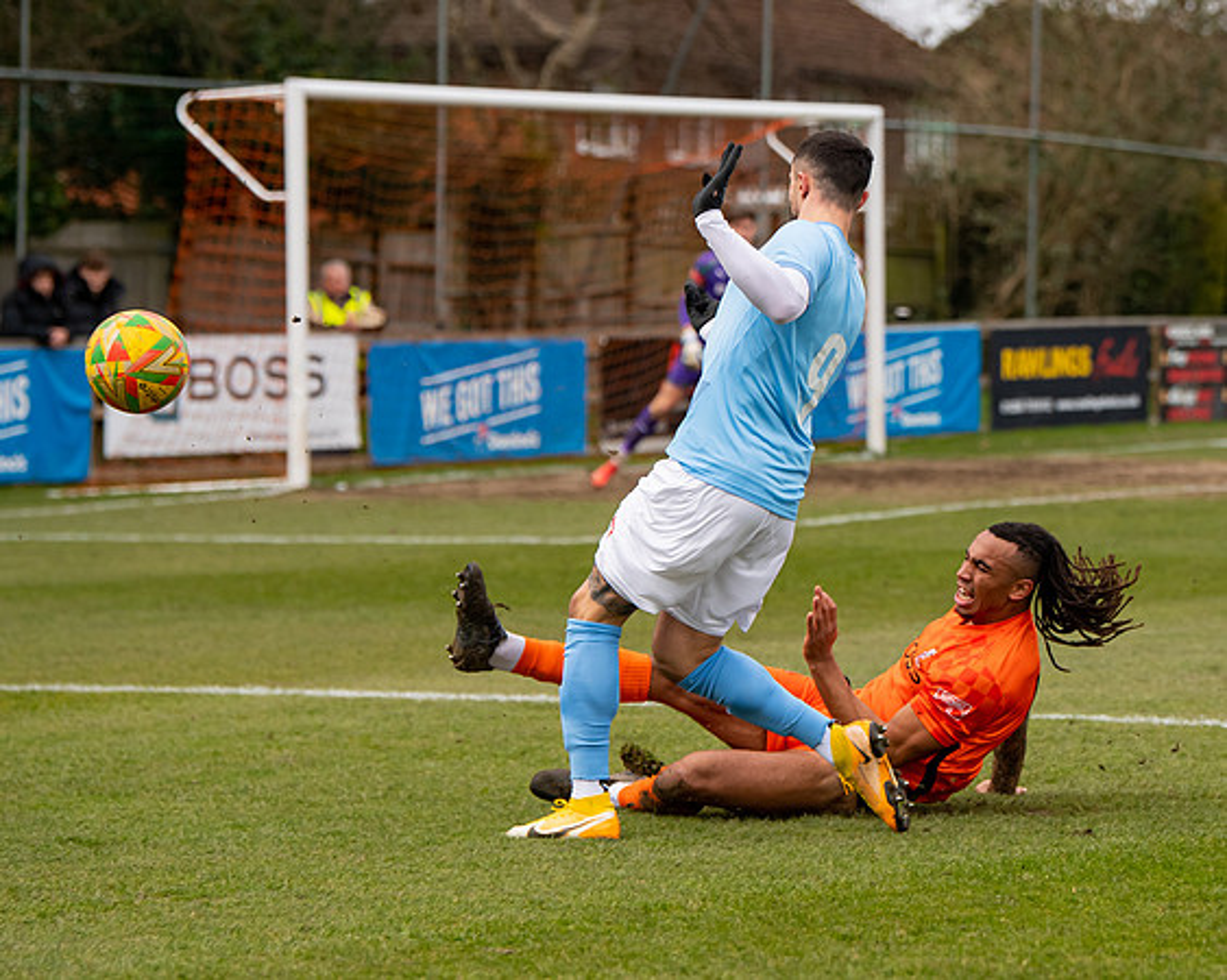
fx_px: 6183
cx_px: 809
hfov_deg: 11.3
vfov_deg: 9.1
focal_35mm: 170
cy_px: 459
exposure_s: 1/1600
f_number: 4
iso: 500
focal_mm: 122
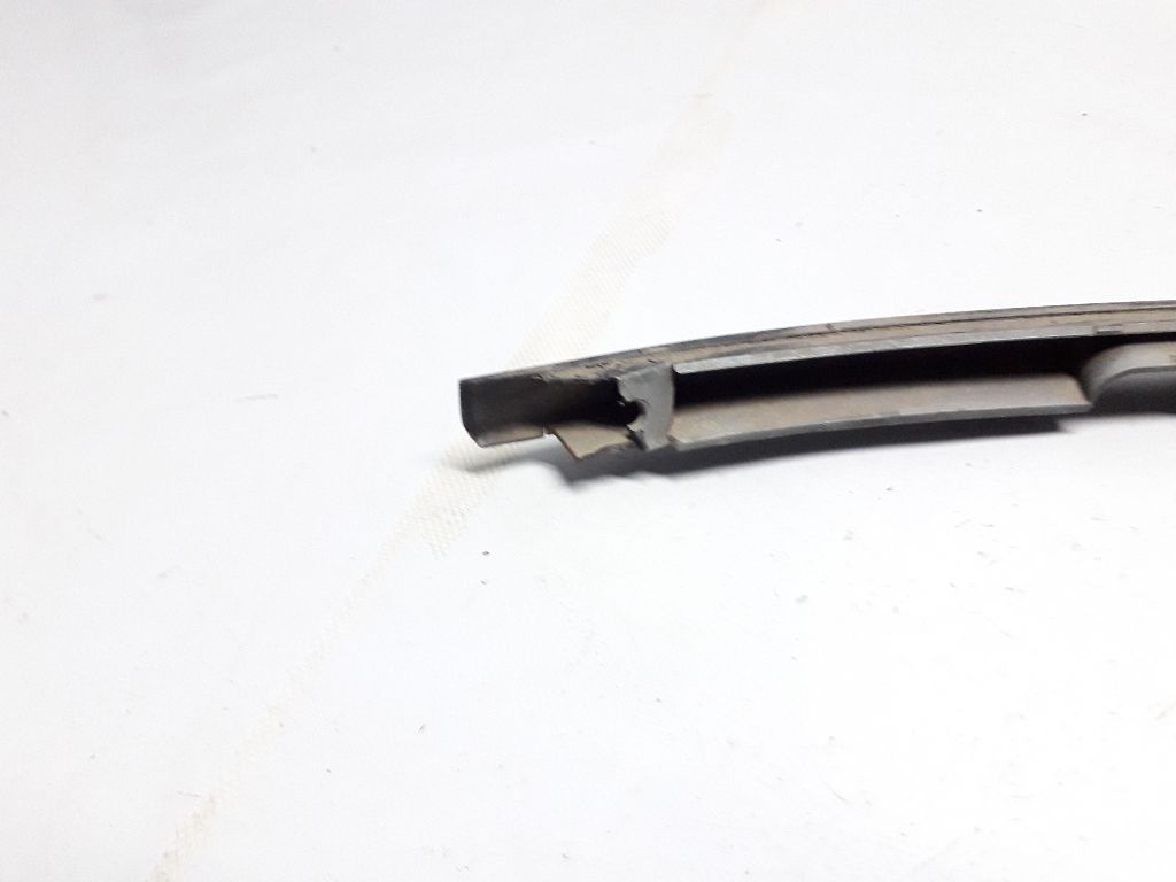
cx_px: 588
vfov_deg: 51.4
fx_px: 917
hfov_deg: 65.3
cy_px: 441
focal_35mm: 27
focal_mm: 3.6
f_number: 1.9
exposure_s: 1/25
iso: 320
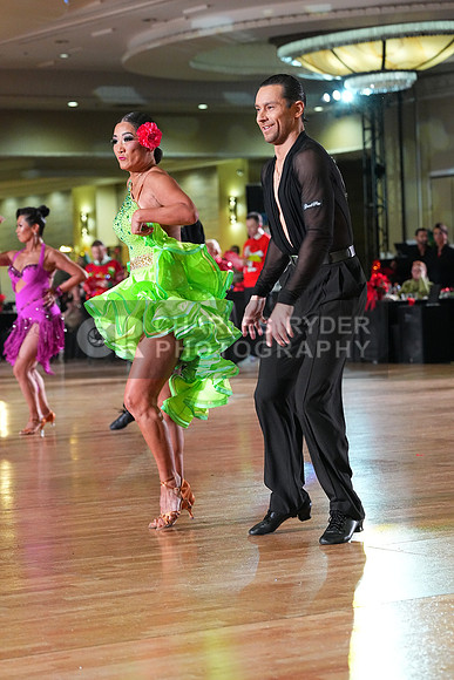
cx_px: 227
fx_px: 1890
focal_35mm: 100
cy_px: 340
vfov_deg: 20.4
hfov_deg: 13.7
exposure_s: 1/400
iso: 8000
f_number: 5
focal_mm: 100
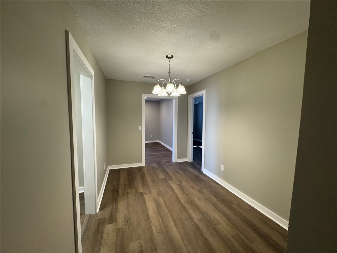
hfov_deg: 102.1
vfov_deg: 85.7
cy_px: 126
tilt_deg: -3.4
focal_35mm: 14
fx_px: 136
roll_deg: -0.9
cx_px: 168
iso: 250
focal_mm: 2.22
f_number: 2.2
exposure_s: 1/120
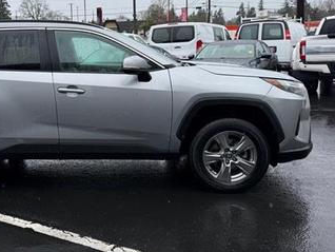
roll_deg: +3.4
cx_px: 86
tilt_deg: -6.3
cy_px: 90
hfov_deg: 47.2
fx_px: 368
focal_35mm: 38
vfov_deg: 37.5
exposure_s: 1/1361
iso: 80
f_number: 1.78
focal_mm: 6.76
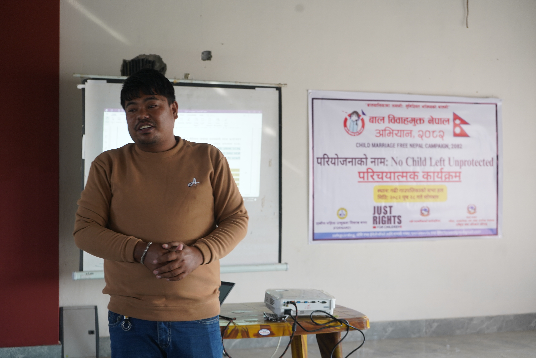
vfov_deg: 23.0
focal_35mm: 59
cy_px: 179
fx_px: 878
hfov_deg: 33.9
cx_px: 268
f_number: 5
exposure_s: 1/60
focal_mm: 59
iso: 400
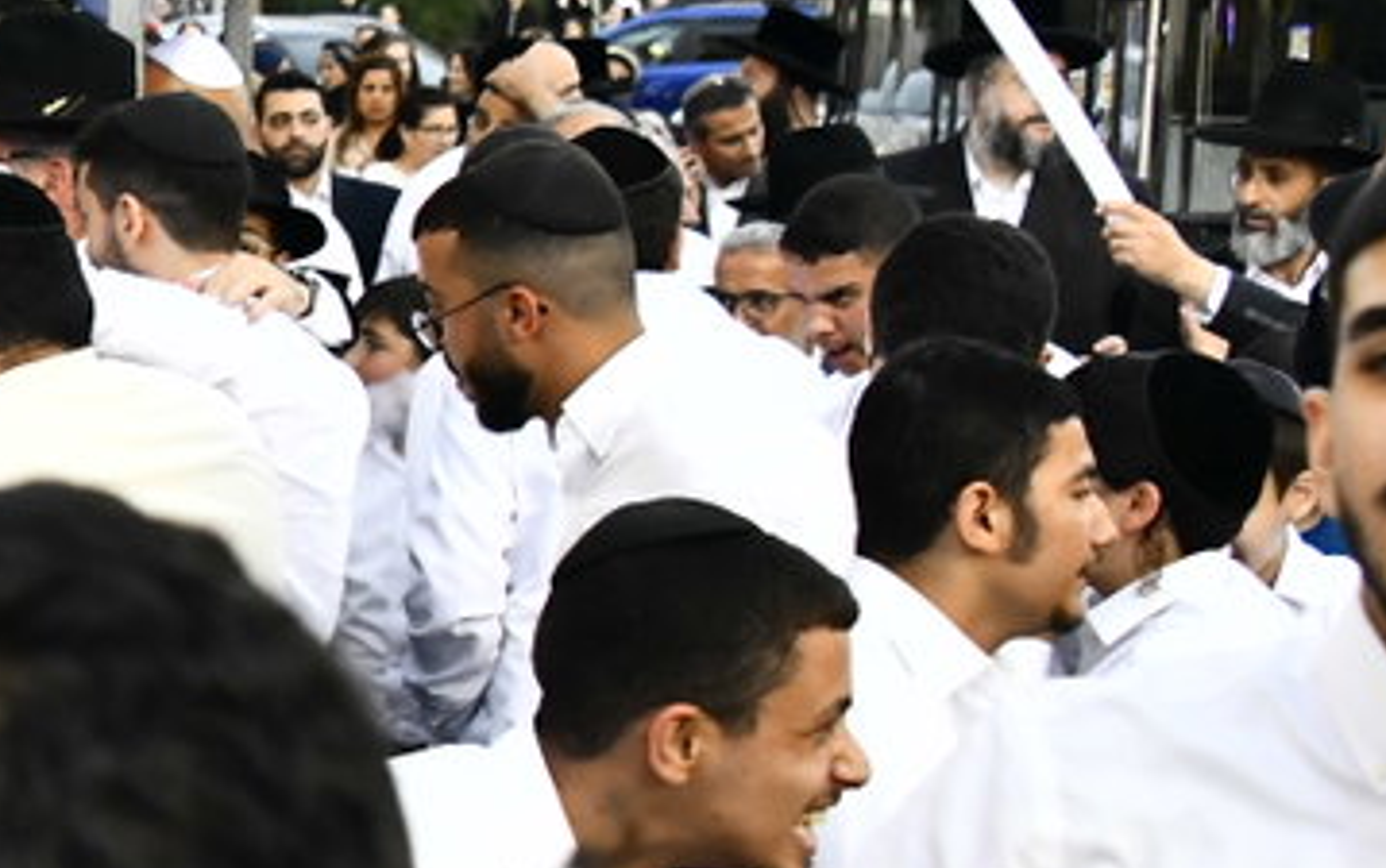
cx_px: -880
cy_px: 280
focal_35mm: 139
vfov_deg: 9.4
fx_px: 5255
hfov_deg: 13.8
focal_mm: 35
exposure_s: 1/500
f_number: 5.6
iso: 2000
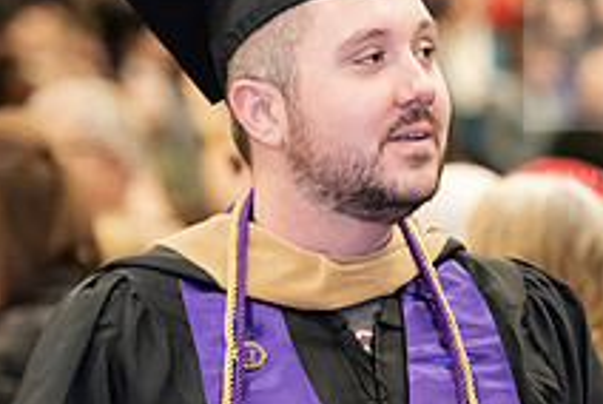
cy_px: 238
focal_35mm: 317
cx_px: 438
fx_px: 5317
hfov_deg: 6.5
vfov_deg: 4.4
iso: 2500
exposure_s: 1/200
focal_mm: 116
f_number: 3.2
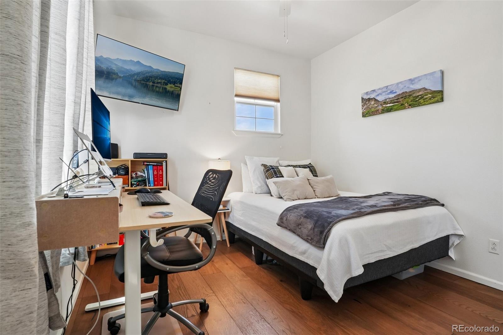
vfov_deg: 72.0
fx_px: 230
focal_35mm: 16
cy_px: 168
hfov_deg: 95.0
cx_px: 252
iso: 400
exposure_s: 1/30
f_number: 8
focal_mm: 11
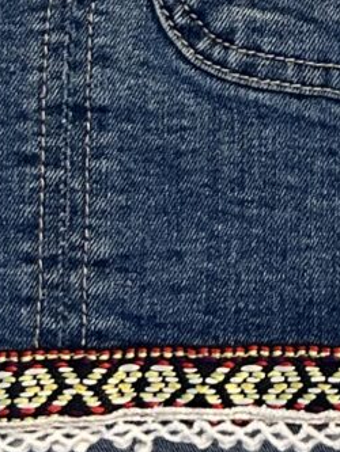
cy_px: -305
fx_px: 2094
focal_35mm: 160
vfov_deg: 11.6
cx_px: 462
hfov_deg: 9.1
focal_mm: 5.7
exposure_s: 1/60
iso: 320
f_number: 1.5
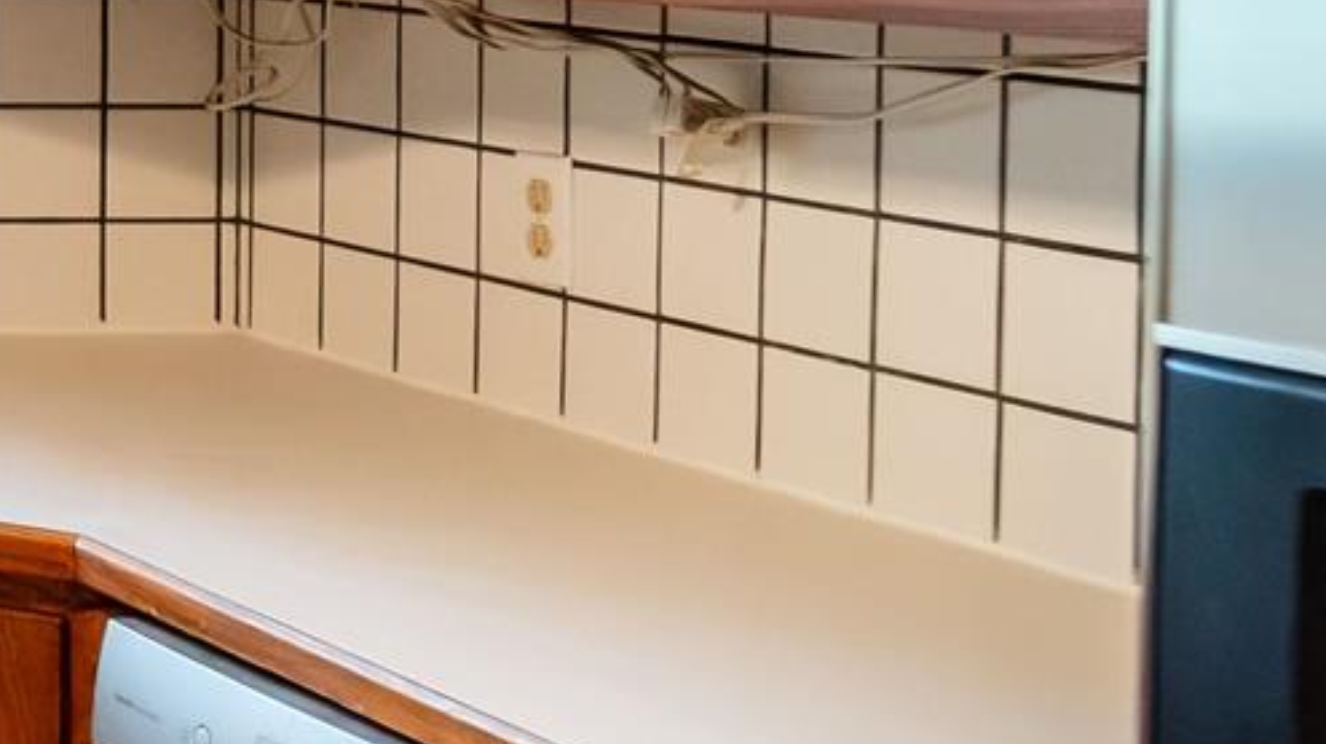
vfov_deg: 13.0
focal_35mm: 91
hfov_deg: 15.4
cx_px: -1698
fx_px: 3198
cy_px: -142
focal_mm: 14
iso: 3200
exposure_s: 1/200
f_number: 4.5
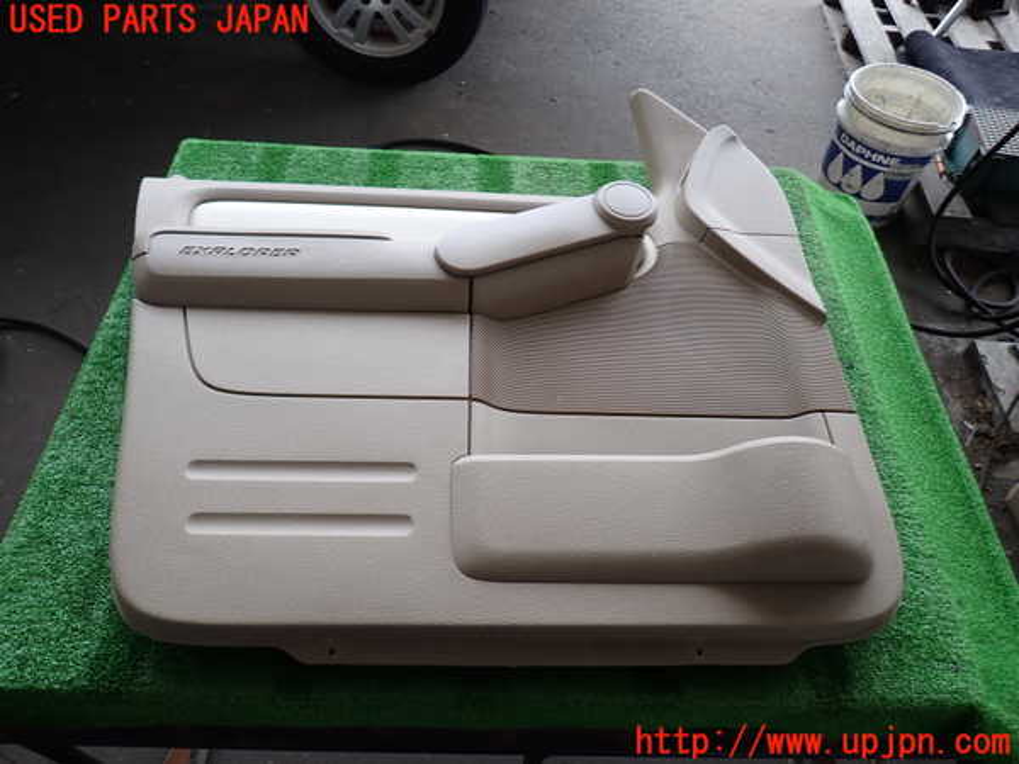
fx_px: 736
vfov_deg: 54.9
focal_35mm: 25
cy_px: 382
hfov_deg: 69.4
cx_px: 510
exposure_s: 1/80
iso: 100
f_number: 2
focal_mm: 4.5
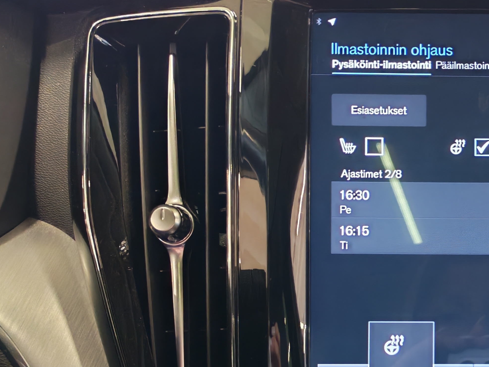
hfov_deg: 29.3
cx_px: 479
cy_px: 333
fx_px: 876
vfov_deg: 23.0
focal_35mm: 62
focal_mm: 6.12
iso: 1250
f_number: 1.9
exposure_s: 1/50
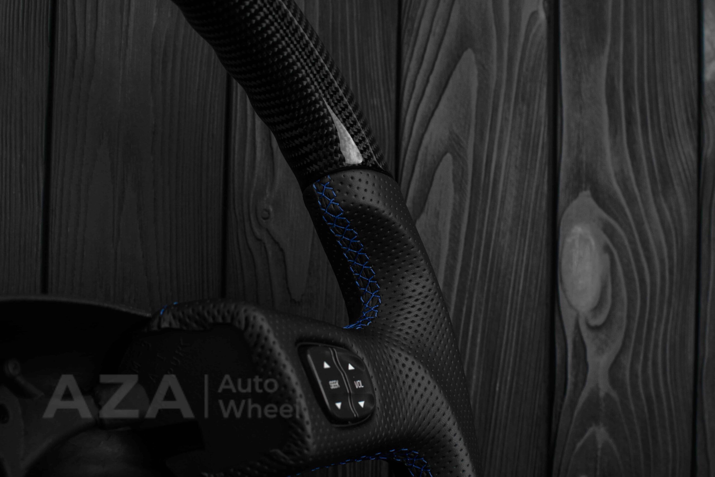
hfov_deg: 37.8
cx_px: 358
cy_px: 238
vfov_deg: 25.8
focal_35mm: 52
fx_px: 1043
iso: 500
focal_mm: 35
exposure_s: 1/125
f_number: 6.3
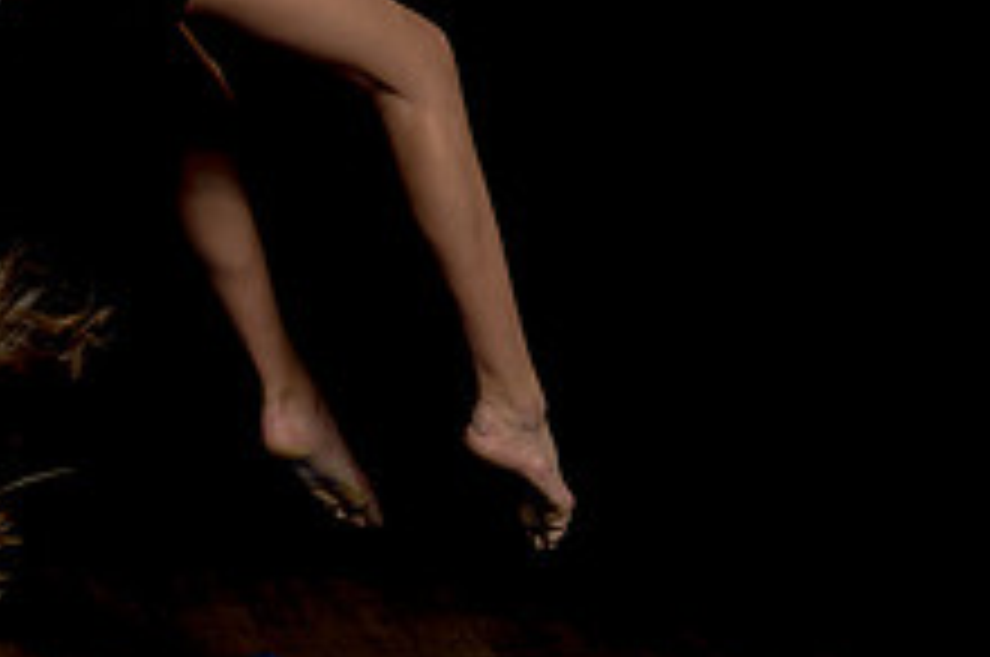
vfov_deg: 12.7
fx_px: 2938
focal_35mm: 107
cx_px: 103
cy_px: 140
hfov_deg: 18.8
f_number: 9
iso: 200
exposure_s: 1/250
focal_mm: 26
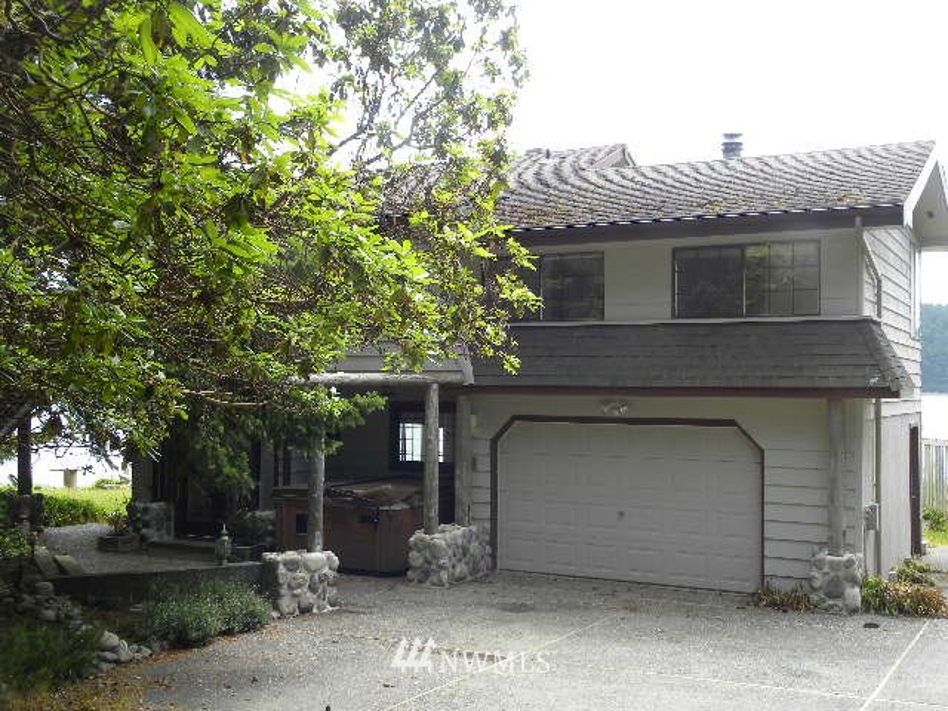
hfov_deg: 45.8
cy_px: 356
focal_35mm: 41
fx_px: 1123
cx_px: 474
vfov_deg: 35.1
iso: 64
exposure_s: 1/113
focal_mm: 7.3
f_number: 4.5
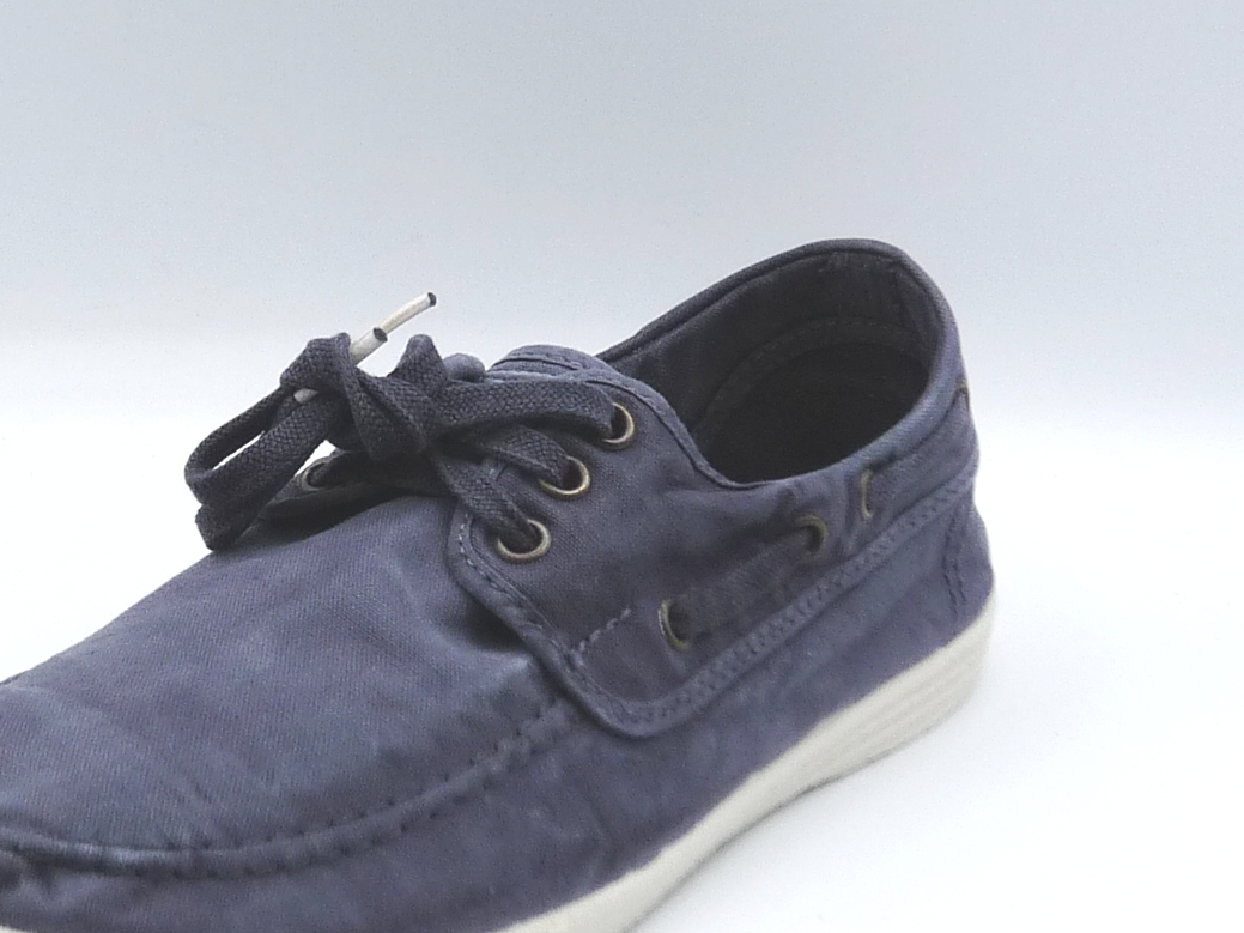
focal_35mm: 77
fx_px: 2767
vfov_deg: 19.1
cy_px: 484
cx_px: 411
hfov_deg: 25.2
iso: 100
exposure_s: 1/200
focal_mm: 4.9
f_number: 4.5
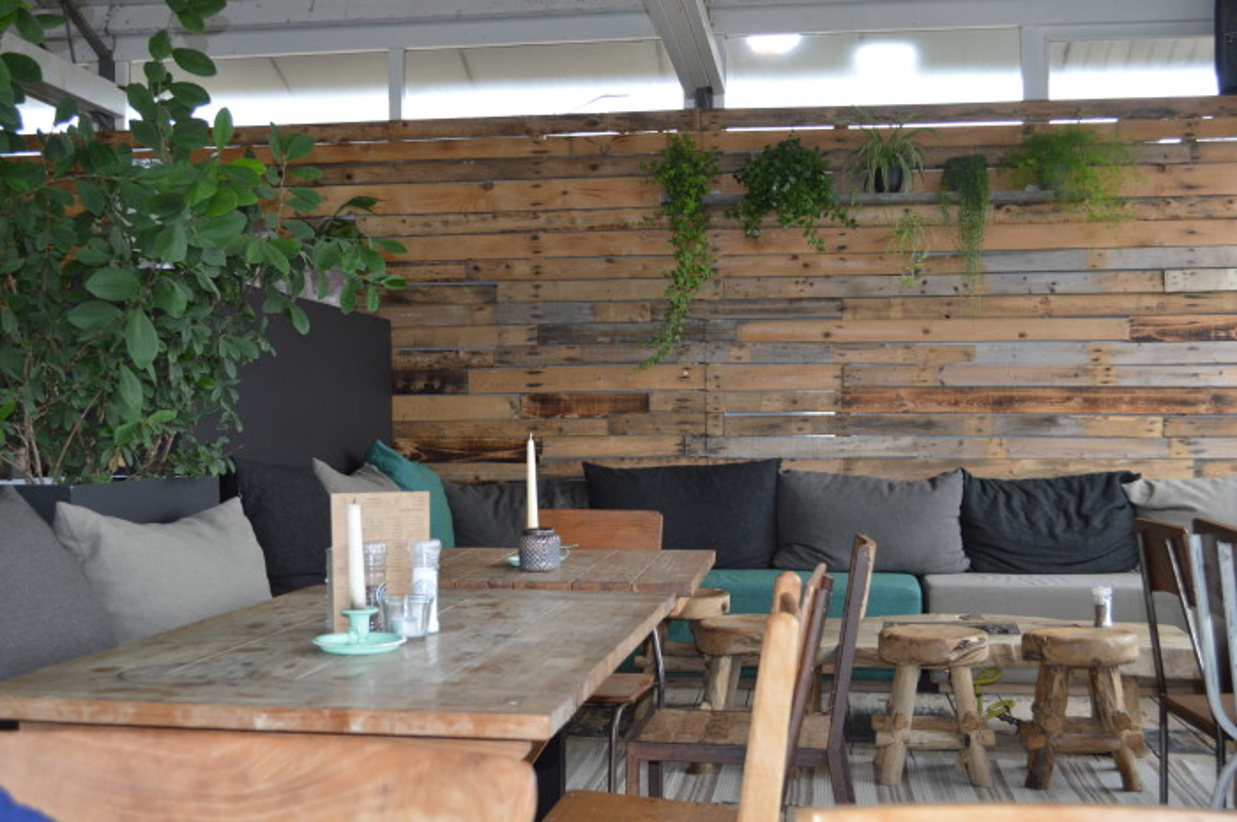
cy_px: 411
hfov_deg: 46.4
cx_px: 618
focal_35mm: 42
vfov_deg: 31.8
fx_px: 1441
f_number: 4.5
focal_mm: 28
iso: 400
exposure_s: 1/80
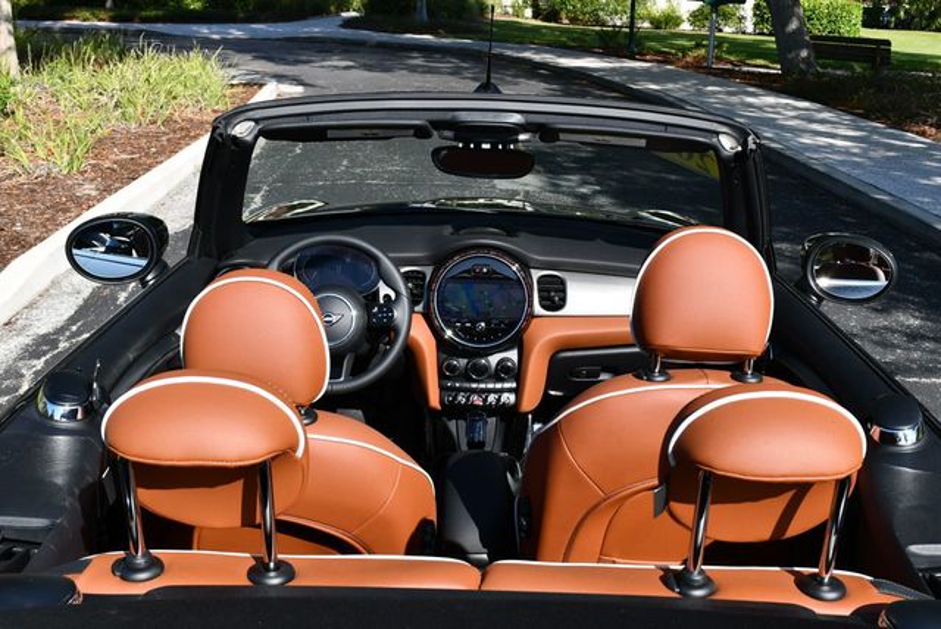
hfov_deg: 44.5
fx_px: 1151
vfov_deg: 30.6
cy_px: 314
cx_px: 470
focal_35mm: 44
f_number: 8
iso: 125
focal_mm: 22
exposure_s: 1/250
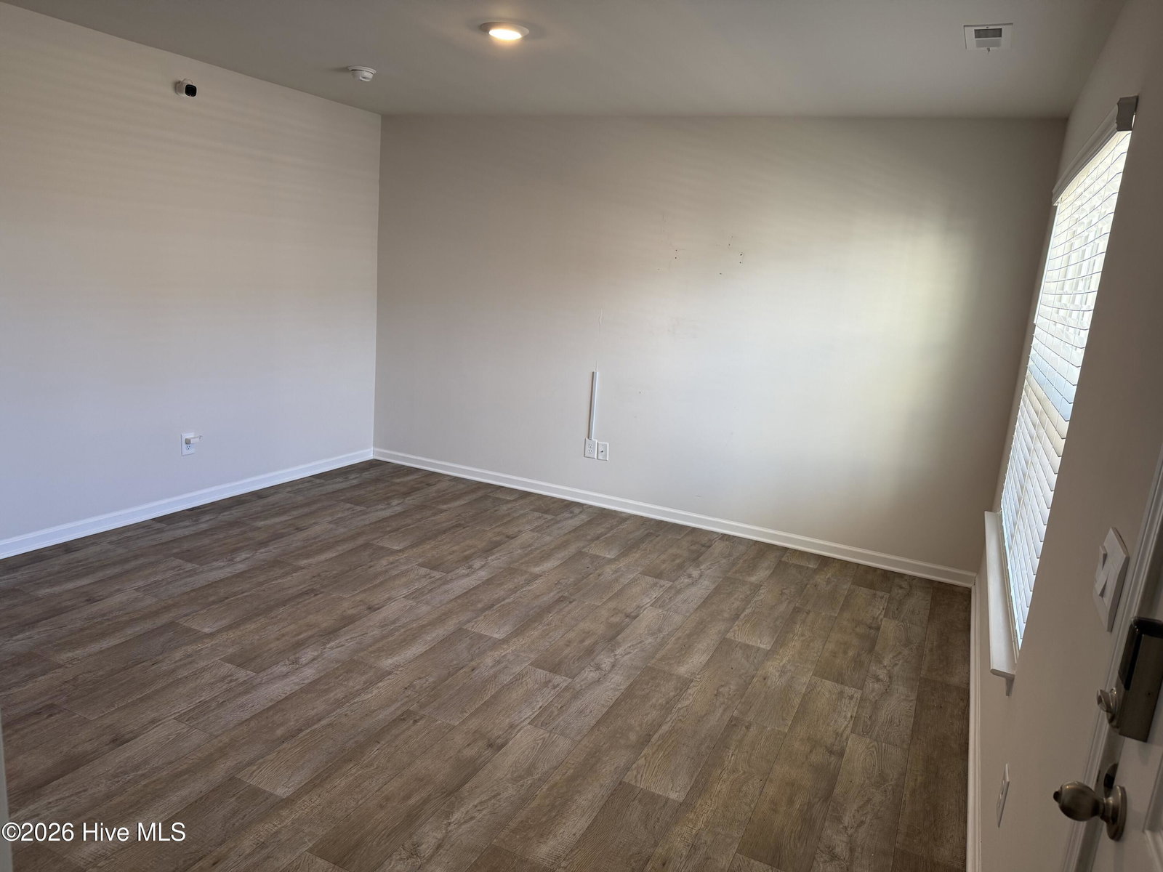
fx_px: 806
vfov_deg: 56.8
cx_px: 582
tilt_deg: -11.7
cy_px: 436
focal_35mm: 24
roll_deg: -4.2
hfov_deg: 71.6
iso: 125
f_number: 1.78
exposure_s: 1/120
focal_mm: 6.76
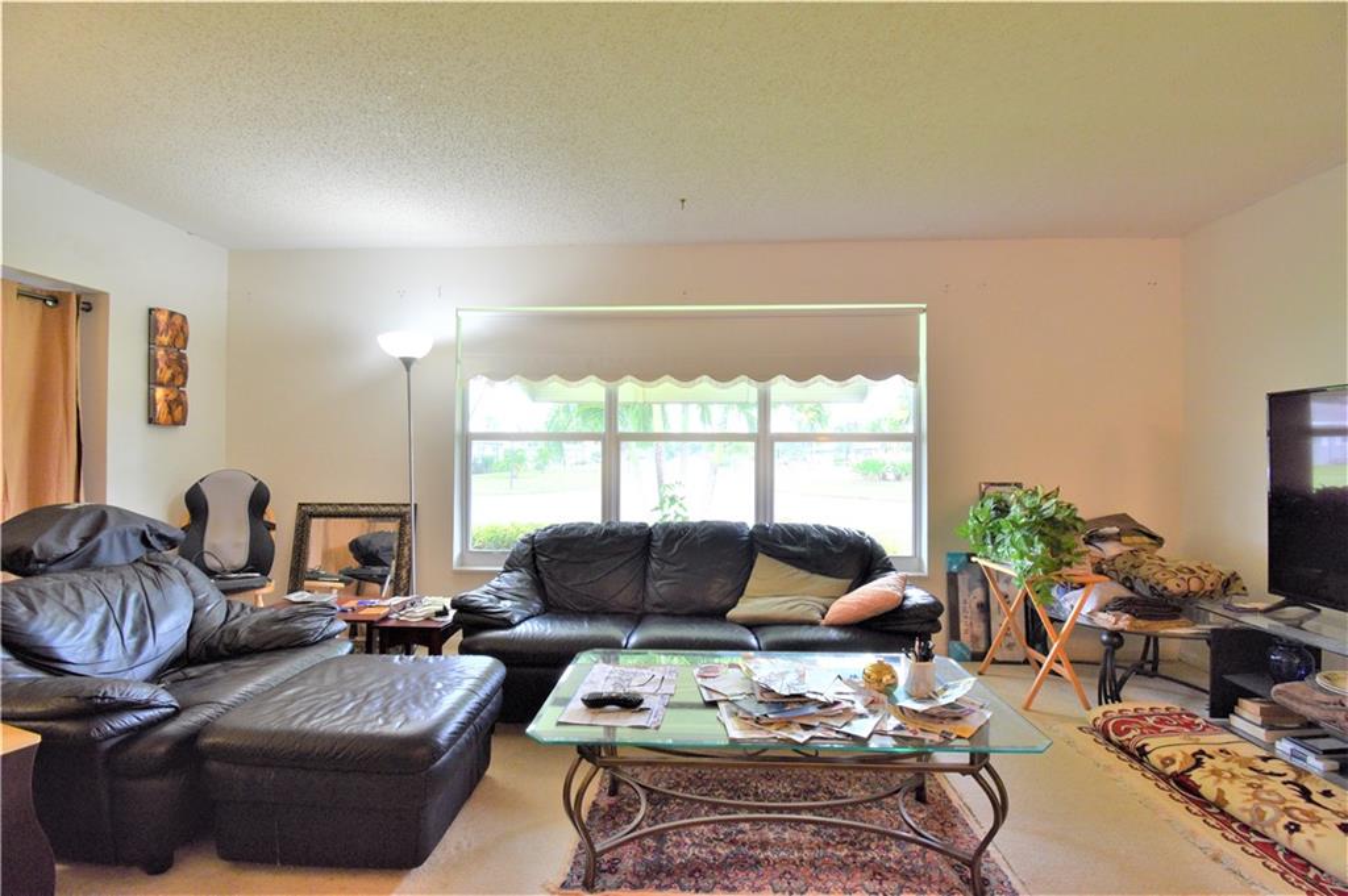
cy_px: 448
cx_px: 674
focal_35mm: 15
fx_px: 561
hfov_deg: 100.4
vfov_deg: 77.2
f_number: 7.1
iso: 400
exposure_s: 1/25
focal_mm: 10
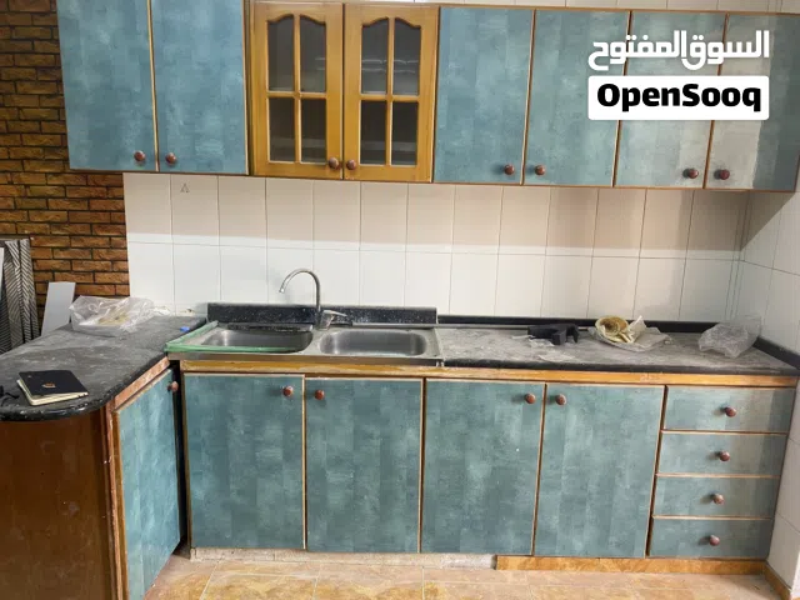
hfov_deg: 67.3
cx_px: 400
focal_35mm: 26
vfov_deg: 53.1
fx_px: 601
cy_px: 300
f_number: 1.8
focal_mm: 4.25
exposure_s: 1/50
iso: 80
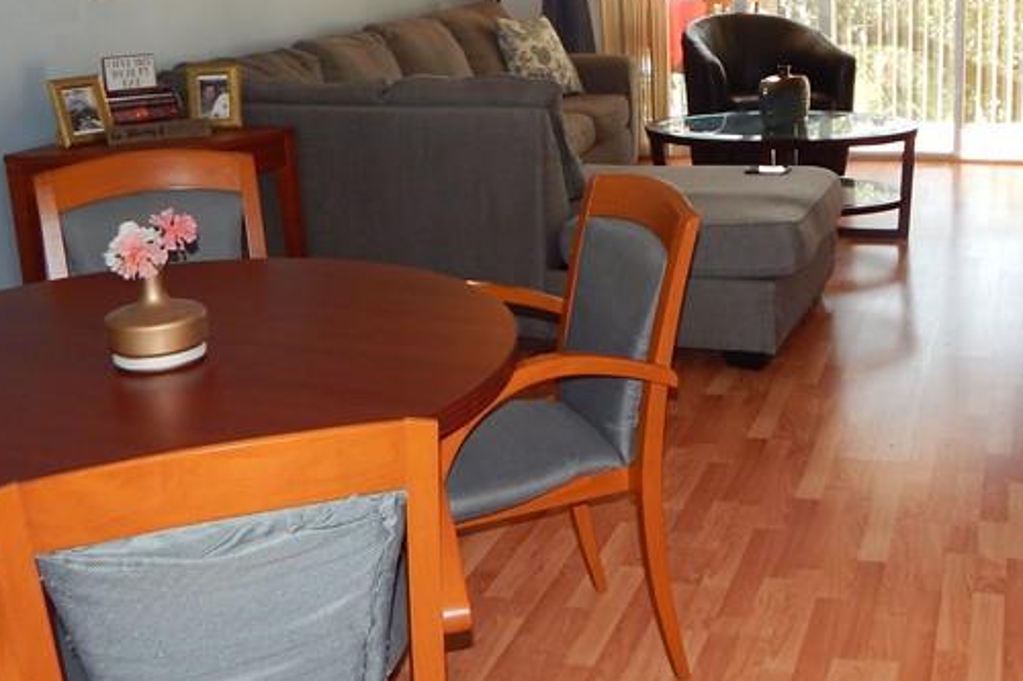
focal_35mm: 49
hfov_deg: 39.8
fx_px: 1392
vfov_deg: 27.4
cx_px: 694
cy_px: 247
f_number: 3
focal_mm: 4
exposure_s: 1/50
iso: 125
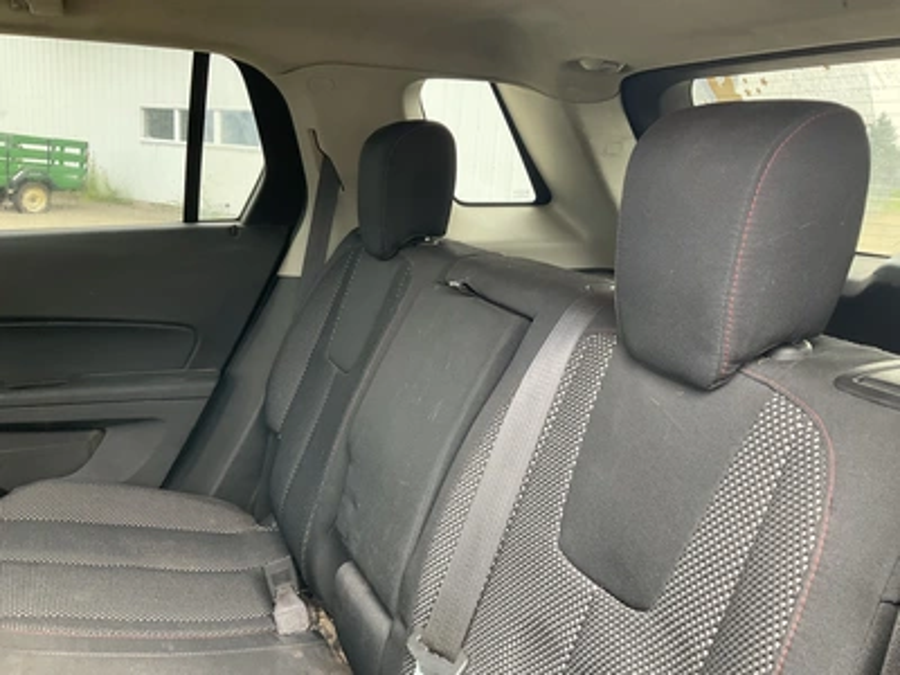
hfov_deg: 61.7
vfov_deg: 48.2
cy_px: 338
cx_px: 450
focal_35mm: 29
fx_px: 754
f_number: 1.8
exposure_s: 1/79
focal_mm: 3
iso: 64
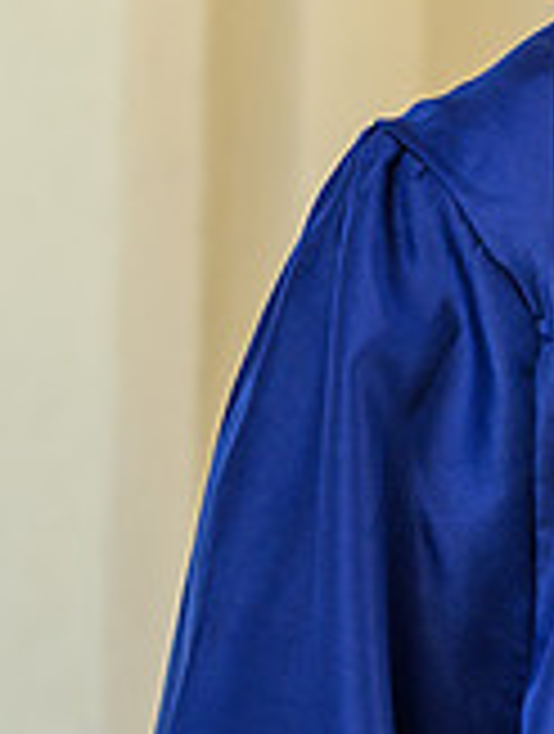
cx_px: 910
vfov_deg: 6.8
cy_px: 70
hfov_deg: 5.1
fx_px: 6164
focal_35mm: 290
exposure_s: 1/80
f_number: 5.6
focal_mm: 85
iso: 100
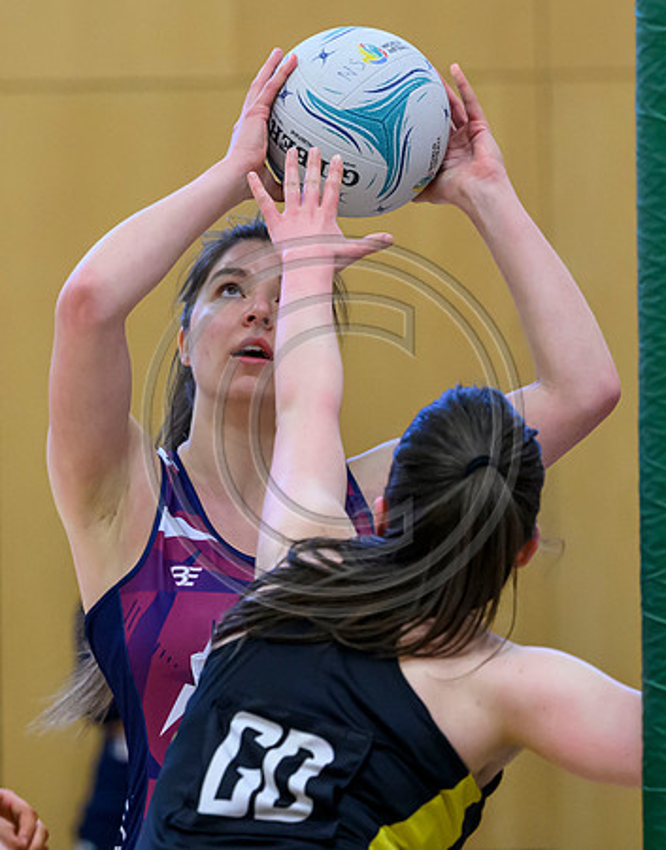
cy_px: 225
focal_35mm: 353
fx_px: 8807
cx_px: 179
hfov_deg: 4.3
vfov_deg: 5.5
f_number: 3.2
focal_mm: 145
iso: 3200
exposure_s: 1/800
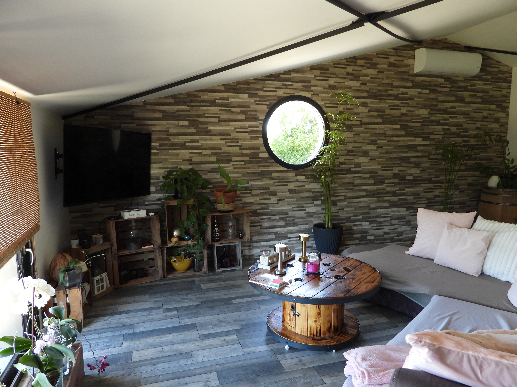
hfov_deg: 71.6
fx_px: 358
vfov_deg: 56.8
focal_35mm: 24
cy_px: 194
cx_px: 258
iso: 160
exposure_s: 1/30
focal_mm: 4.3
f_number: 2.8
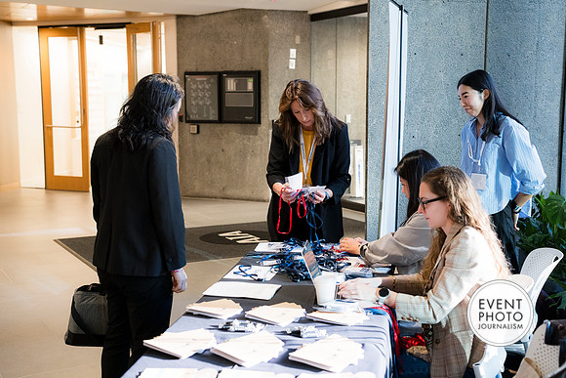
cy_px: 189
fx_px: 755
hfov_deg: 41.1
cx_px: 283
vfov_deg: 28.1
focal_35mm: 48
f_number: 4
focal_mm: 48
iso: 2000
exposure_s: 1/200
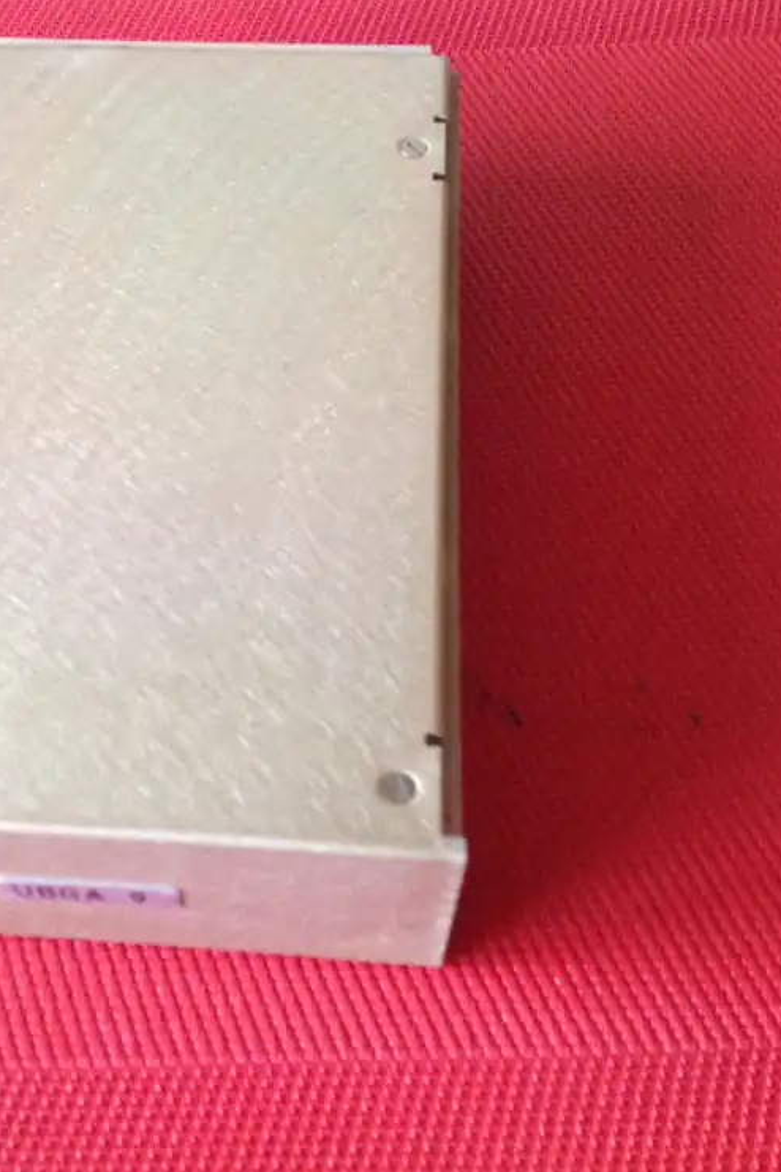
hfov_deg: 27.2
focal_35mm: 49
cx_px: 204
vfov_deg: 40.3
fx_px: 1594
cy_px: 587
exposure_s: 1/15
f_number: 2.4
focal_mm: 4.28
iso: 250
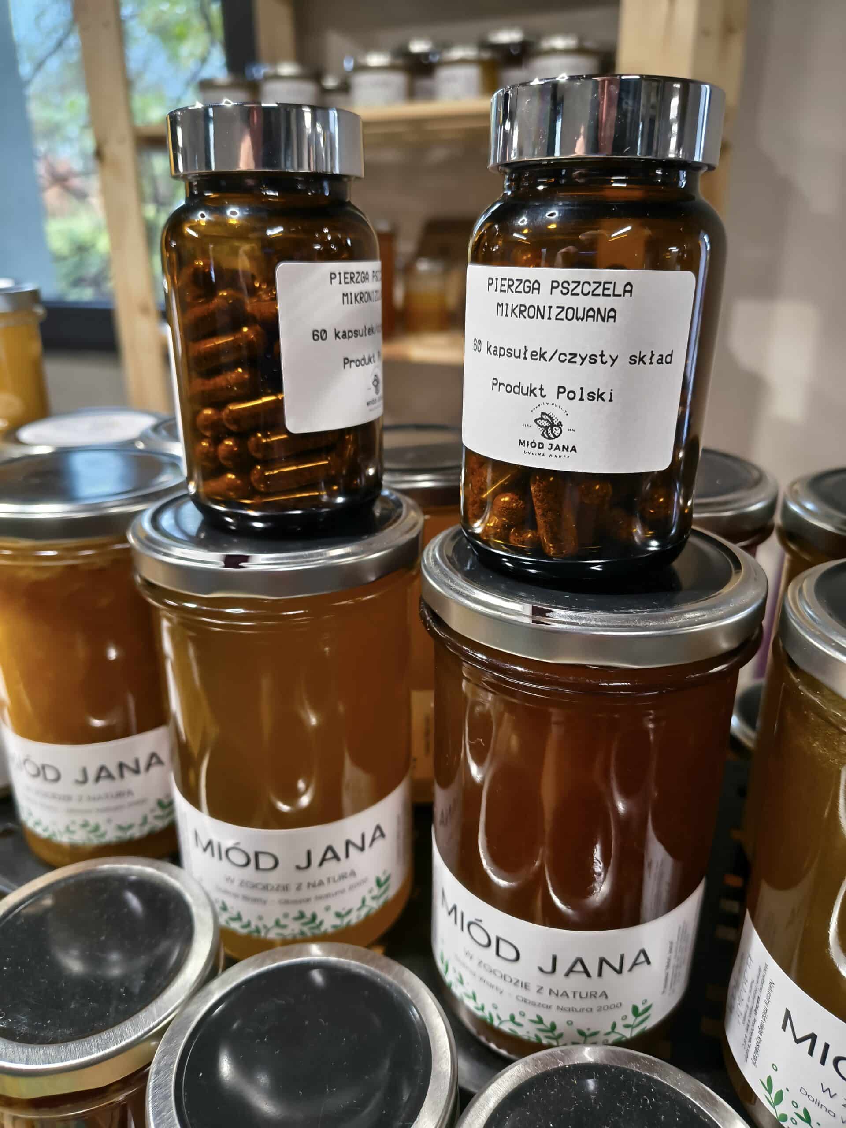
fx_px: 782
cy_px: 564
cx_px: 423
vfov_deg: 71.6
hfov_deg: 56.8
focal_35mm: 24
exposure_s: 1/100
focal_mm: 5.56
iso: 821
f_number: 1.8
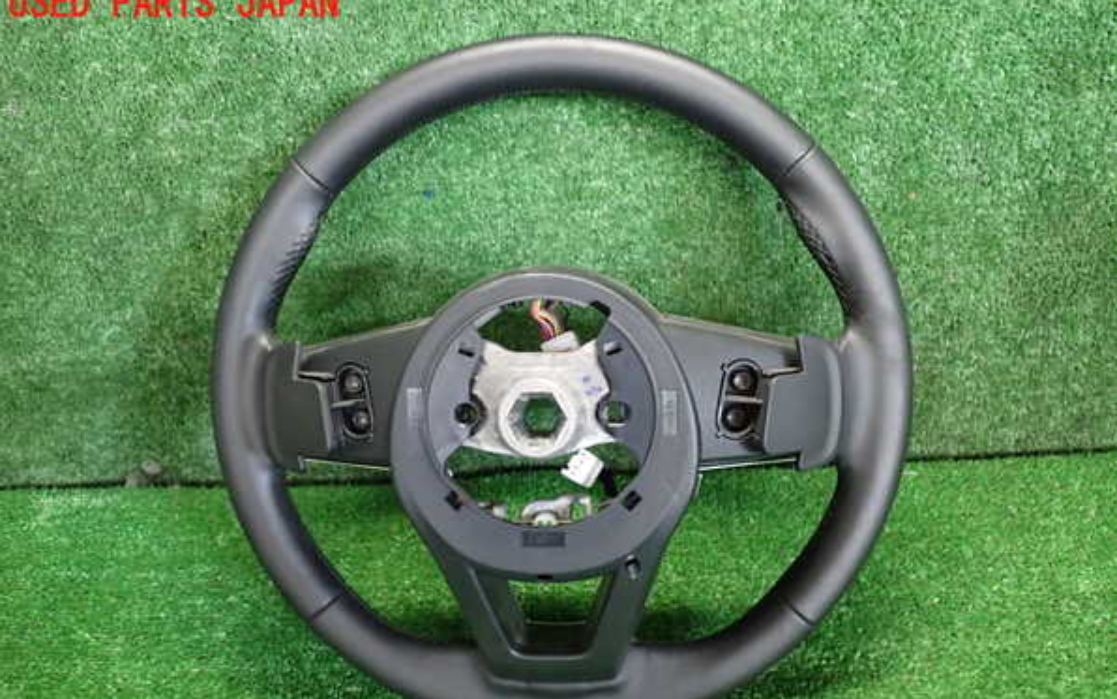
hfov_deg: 59.6
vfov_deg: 39.4
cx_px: 560
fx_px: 975
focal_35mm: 32
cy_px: 403
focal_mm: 5.4
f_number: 2.3
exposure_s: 1/30
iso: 800
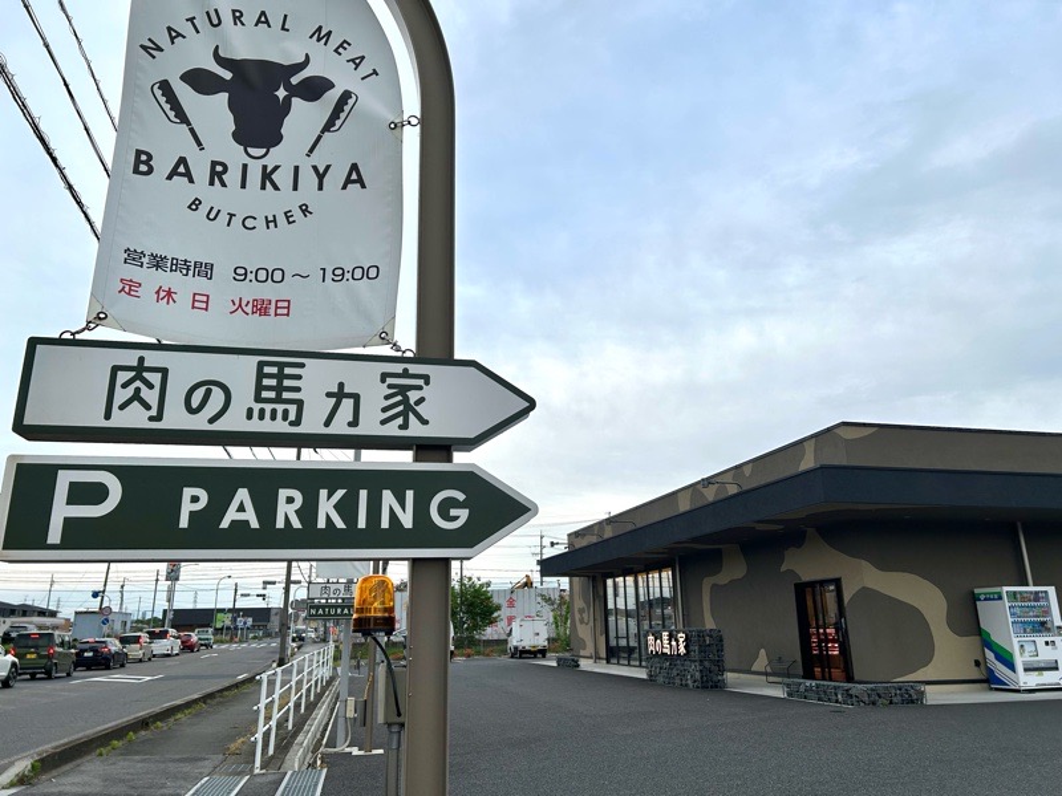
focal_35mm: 26
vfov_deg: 53.1
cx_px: 531
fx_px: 798
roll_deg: +2.2
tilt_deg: +16.0
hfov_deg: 67.3
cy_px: 398
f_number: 1.5
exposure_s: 1/1645
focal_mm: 5.7
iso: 50
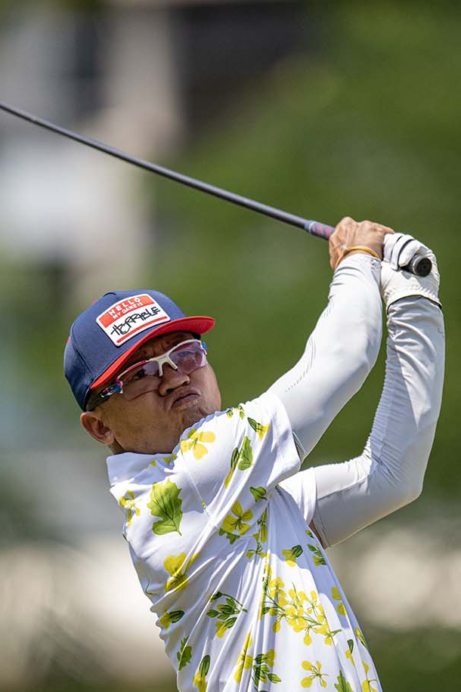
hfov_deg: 2.2
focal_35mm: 629
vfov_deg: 3.3
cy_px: 508
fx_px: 12090
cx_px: 171
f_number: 3.5
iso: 1000
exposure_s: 1/8000
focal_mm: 400
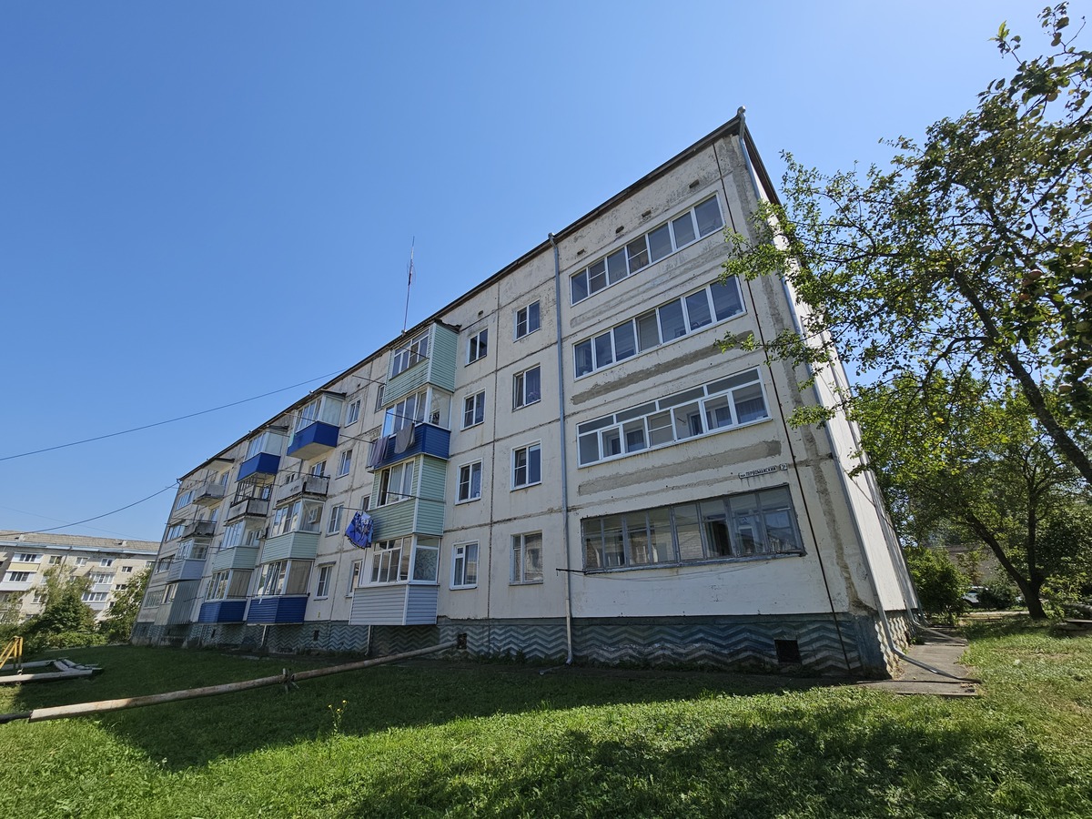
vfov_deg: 89.9
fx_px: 410
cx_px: 546
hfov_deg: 106.2
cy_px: 410
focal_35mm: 13
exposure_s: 1/2346
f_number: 2.2
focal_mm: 2.2
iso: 50
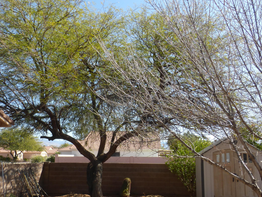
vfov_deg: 39.7
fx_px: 273
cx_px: 130
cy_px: 99
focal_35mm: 36
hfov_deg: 51.3
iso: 100
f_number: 4
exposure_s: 1/400
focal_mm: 4.3
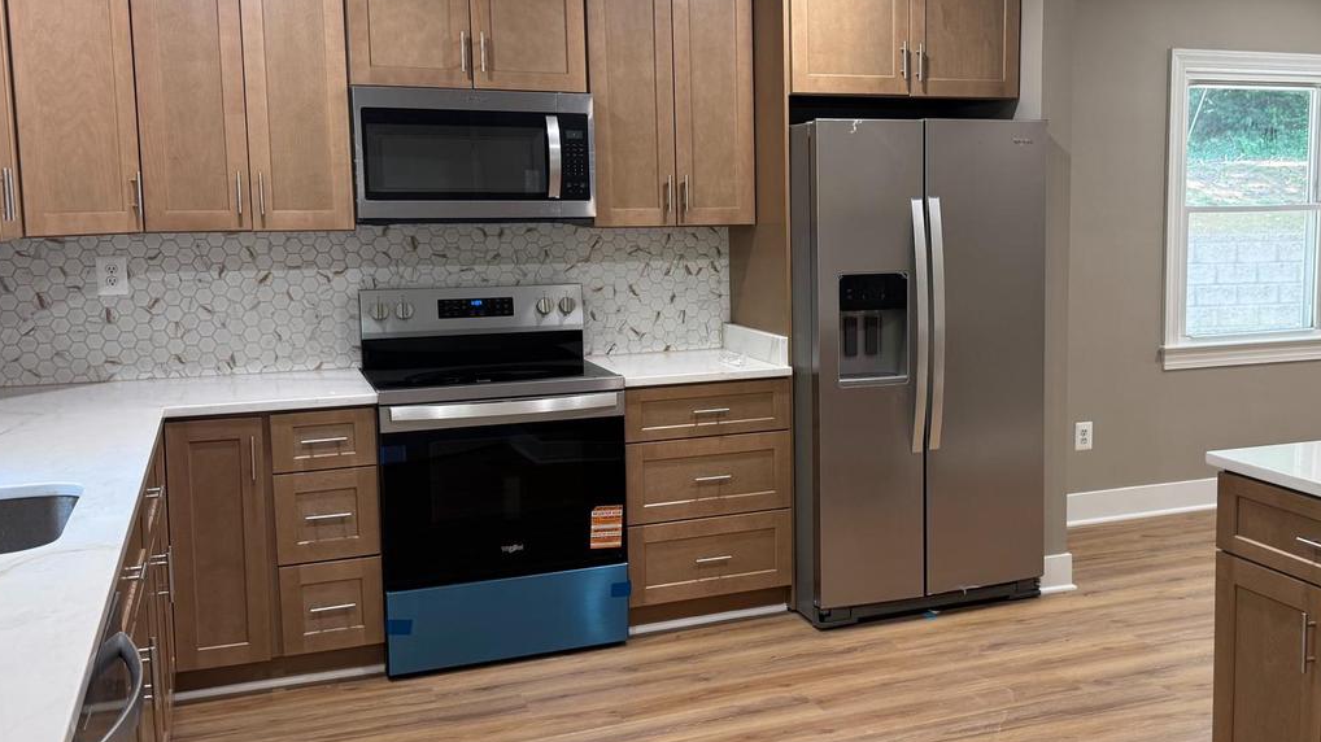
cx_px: 833
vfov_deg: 31.9
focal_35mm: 37
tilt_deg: -7.2
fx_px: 1296
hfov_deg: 53.4
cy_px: 336
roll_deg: +1.7
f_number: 1.78
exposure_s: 1/60
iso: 160
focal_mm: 6.76
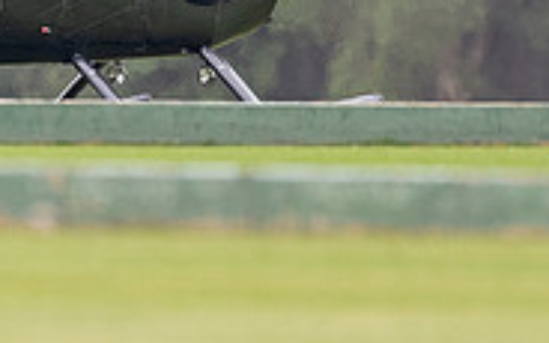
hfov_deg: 0.7
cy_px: 140
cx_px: -40
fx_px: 48118
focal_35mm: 3216
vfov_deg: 0.4
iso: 400
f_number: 4
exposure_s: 1/640
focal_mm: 500
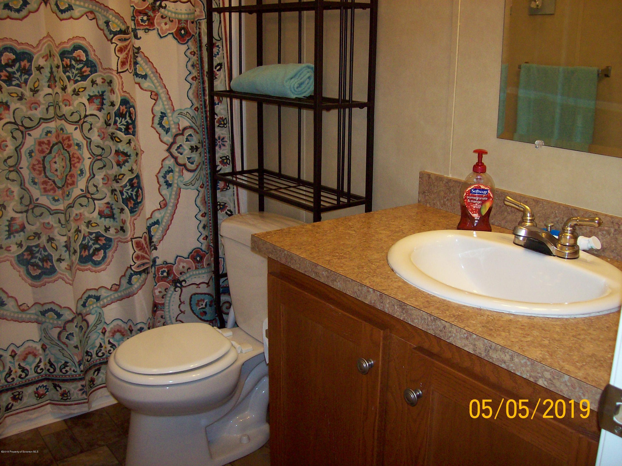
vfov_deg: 39.6
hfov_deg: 51.4
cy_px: 233
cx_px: 311
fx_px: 647
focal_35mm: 36
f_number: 2.7
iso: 140
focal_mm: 6
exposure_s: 1/64
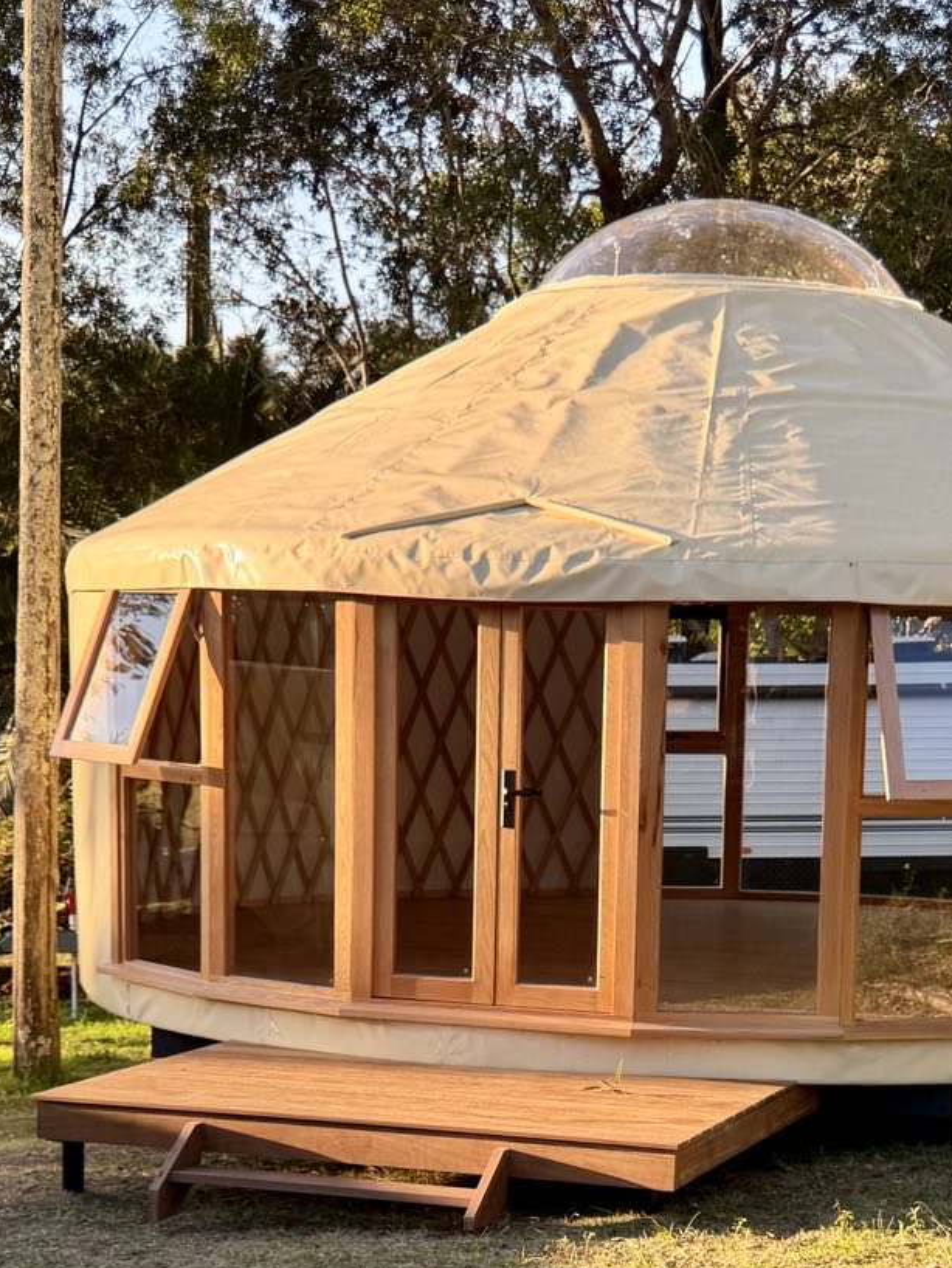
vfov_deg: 41.6
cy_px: 963
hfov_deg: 32.7
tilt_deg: -6.6
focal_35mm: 44
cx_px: 618
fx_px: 1613
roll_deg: -1.4
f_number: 1.78
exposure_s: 1/1250
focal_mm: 6.76
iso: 80
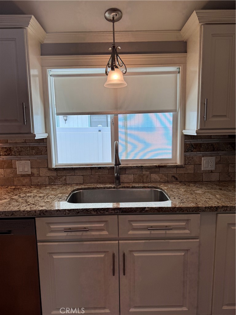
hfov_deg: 56.8
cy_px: 158
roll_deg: +1.4
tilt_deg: -7.4
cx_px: 118
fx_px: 218
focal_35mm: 24
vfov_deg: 71.6
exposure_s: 1/227
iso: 64
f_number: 1.78
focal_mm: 6.76
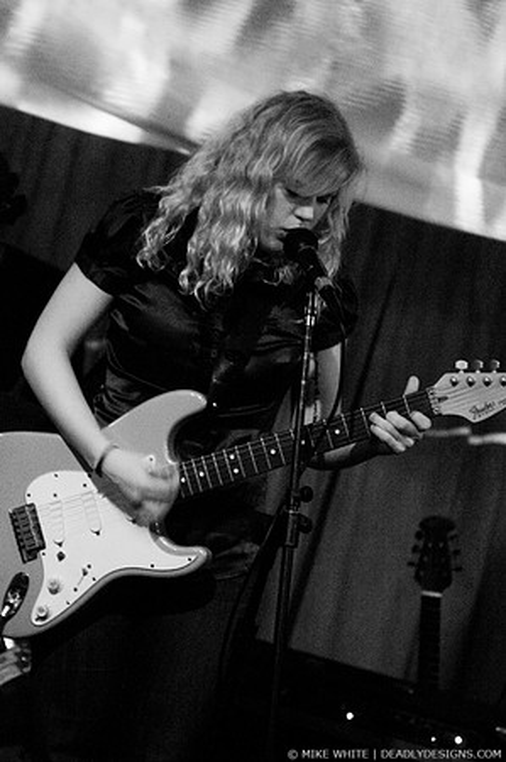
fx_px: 2219
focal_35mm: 105
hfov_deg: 13.0
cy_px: 381
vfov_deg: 19.5
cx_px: 253
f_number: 2.8
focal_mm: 70
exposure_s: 1/13
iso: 1600
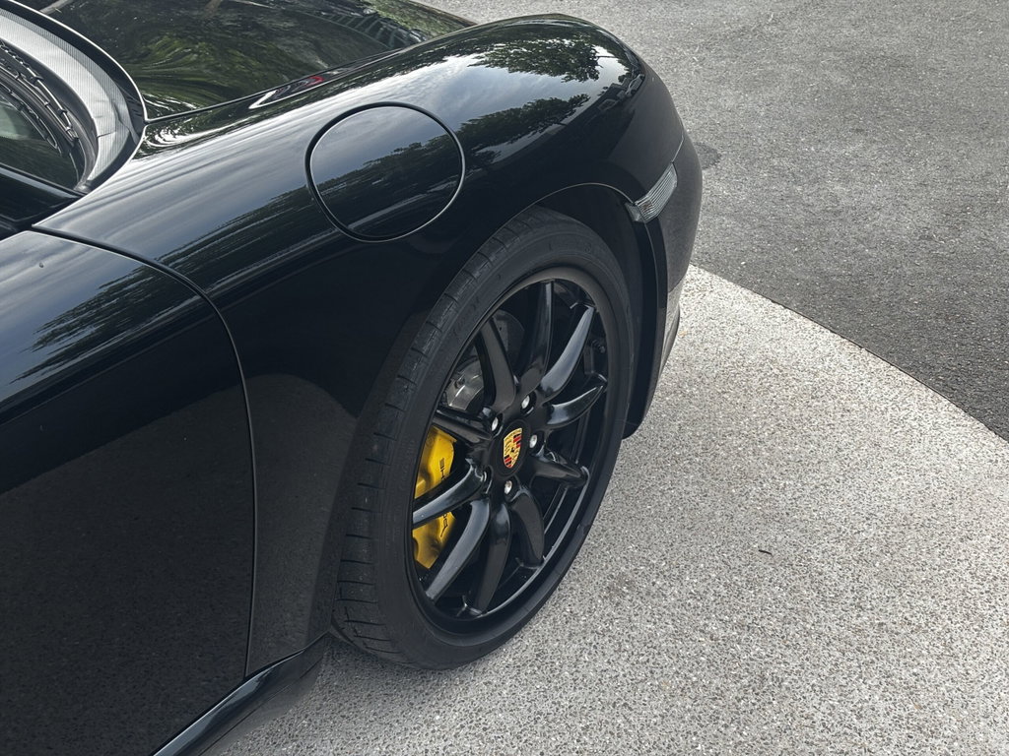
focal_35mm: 52
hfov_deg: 36.8
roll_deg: +0.6
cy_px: 378
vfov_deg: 28.0
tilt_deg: -30.3
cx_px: 504
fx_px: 1516
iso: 32
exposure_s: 1/196
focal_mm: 5.96
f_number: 1.6
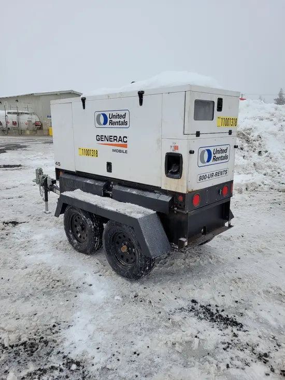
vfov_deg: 67.3
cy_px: 190
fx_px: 285
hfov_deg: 53.1
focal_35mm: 26
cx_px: 142
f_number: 1.8
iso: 40
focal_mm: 5.4
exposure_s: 1/1228
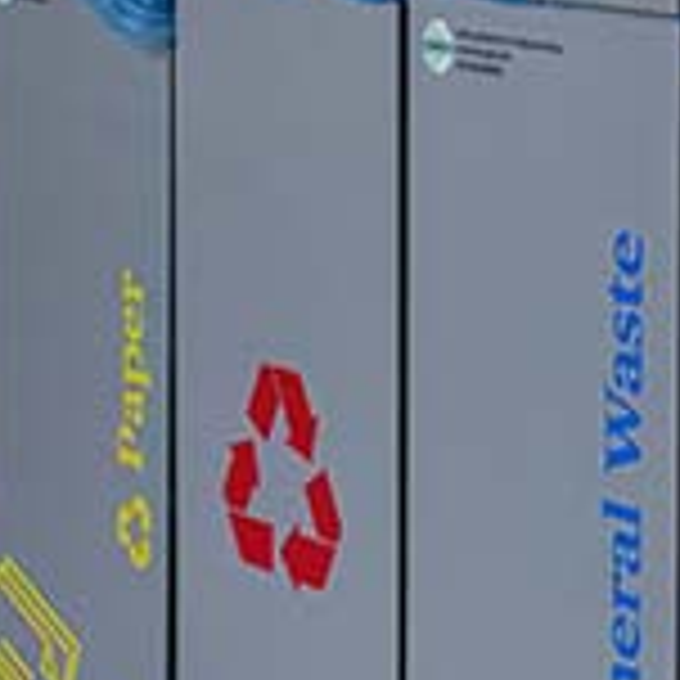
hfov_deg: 8.5
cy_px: -131
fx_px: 4445
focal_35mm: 200
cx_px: -410
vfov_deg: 8.7
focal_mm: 37
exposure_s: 1/250
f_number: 5.6
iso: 2800
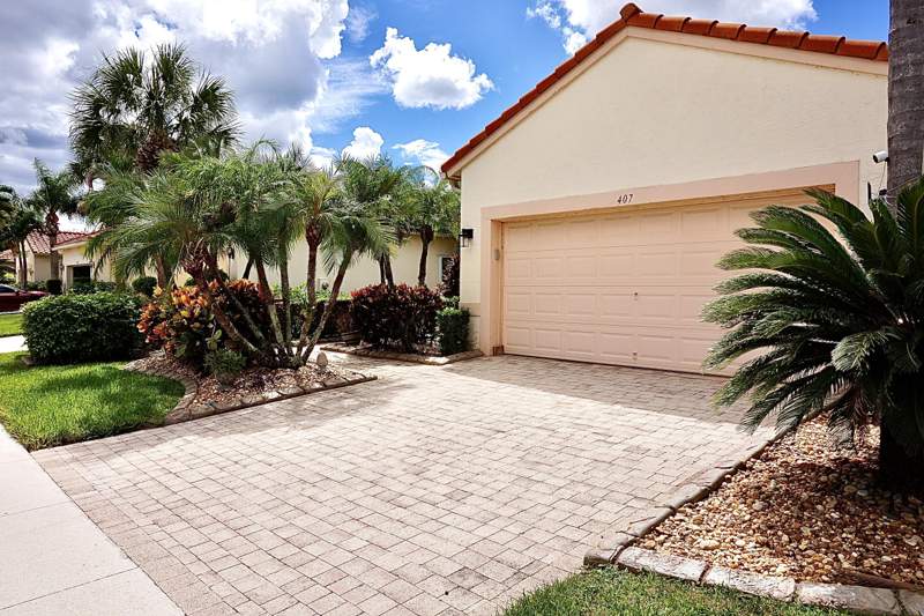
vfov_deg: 53.1
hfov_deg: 73.8
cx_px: 462
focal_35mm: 24
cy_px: 308
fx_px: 616
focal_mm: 16
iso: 100
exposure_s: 1/160
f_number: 14
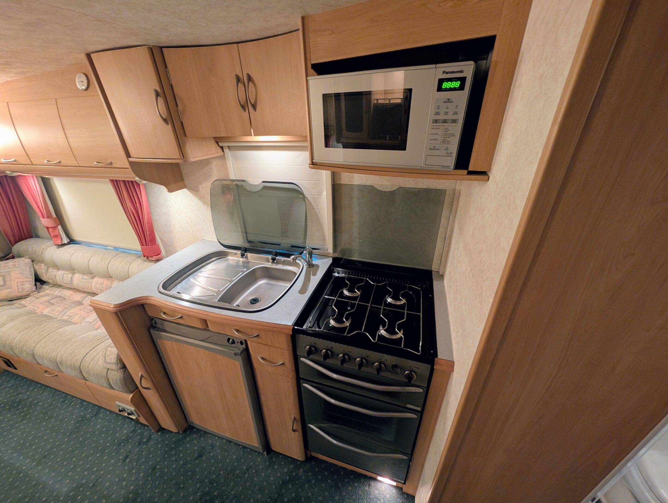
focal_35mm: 12
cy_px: 252
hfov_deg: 110.5
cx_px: 334
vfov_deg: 94.6
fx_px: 232
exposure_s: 1/25
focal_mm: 2.02
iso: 312
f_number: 1.7
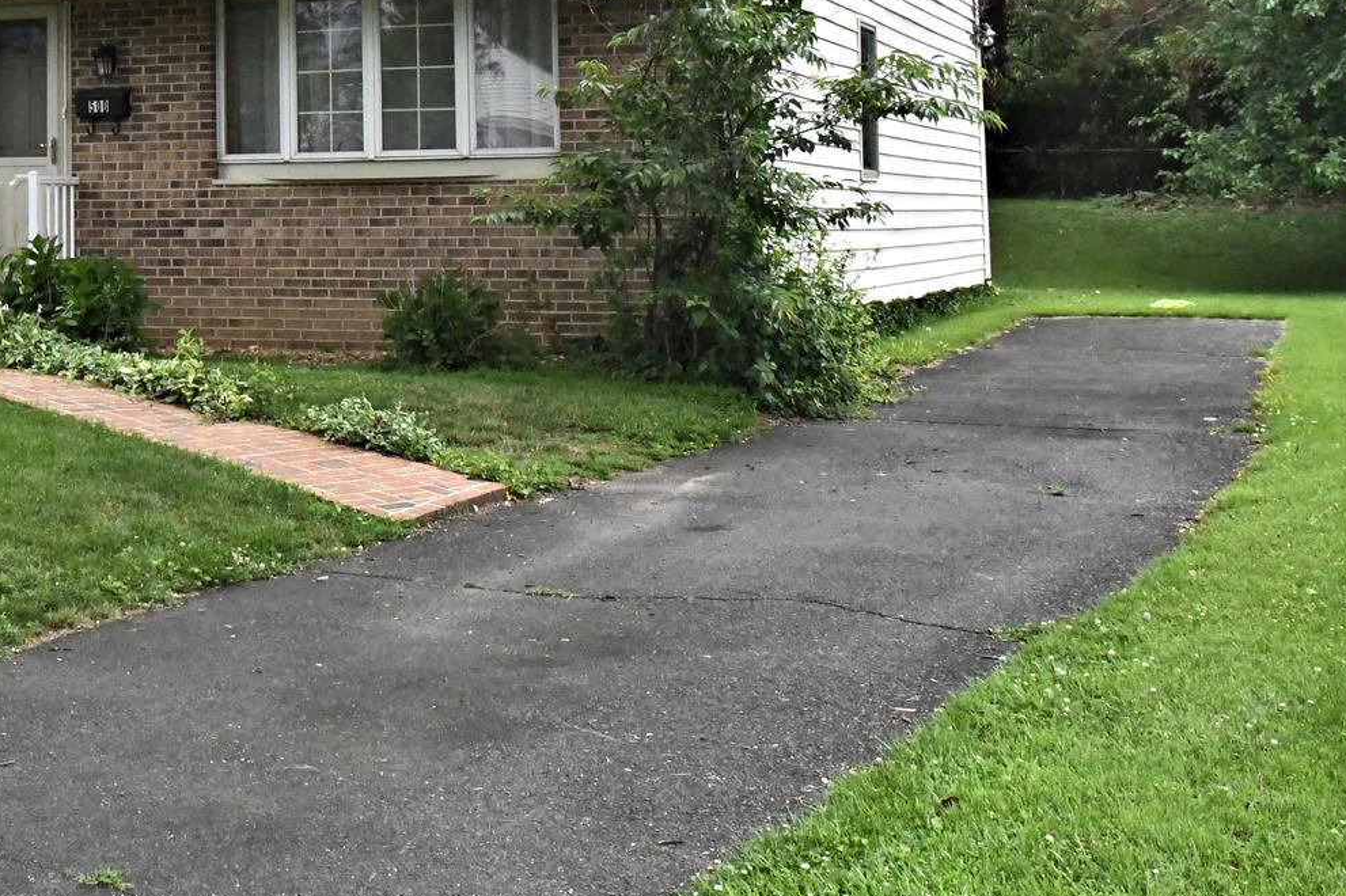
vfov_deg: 21.2
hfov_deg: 30.7
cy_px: 6
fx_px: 2317
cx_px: 101
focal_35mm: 62
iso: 4000
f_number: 7.1
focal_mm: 20
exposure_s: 1/6400
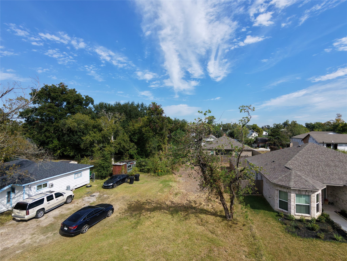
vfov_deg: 78.1
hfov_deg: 94.5
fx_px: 160
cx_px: 174
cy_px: 130
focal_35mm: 16
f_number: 2.2
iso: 200
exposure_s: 1/2000
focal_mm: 3.05
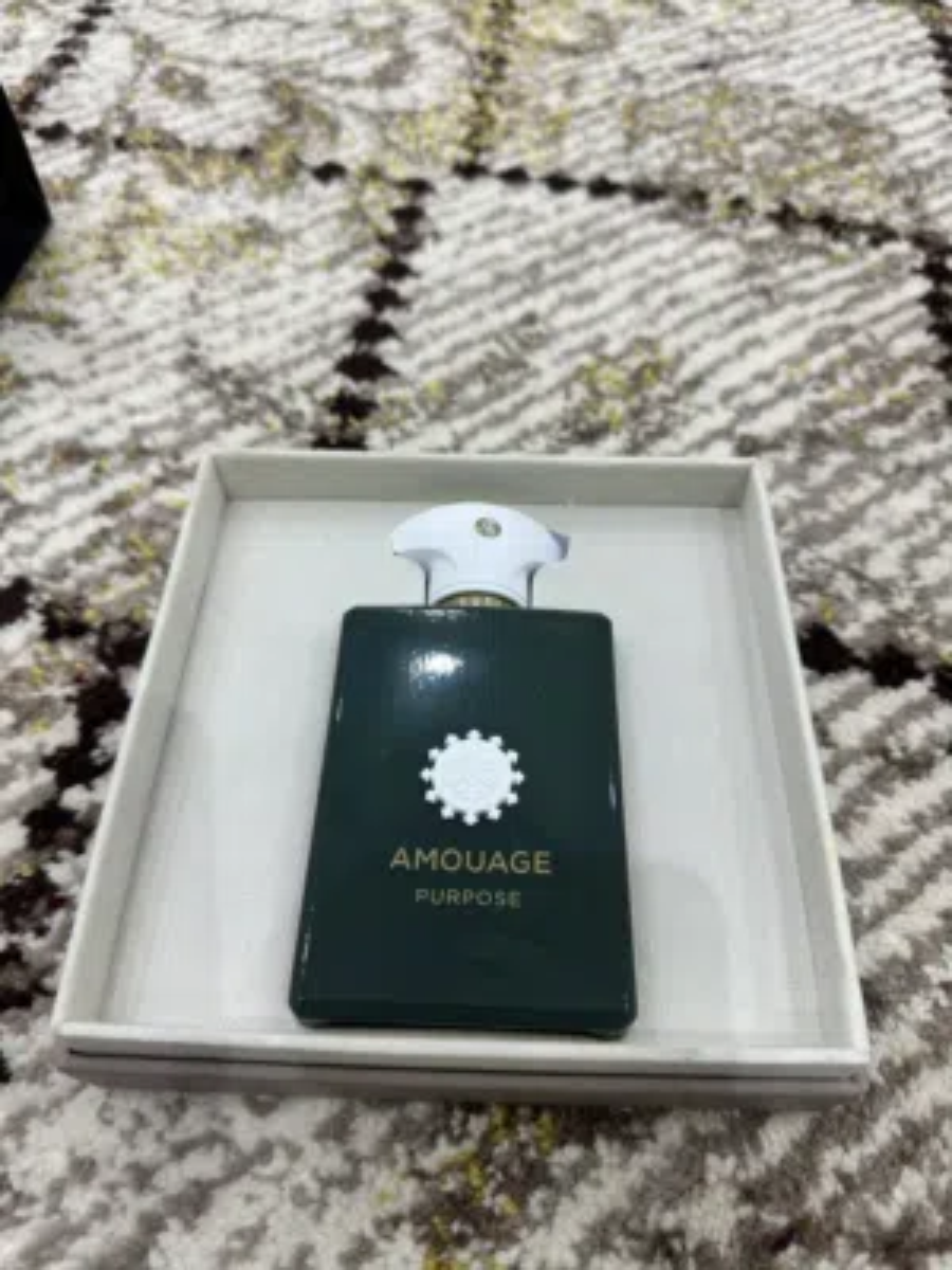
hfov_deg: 56.8
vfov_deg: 71.6
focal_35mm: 24
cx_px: 476
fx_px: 880
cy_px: 635
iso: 125
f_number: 1.78
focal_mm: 6.86
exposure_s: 1/50
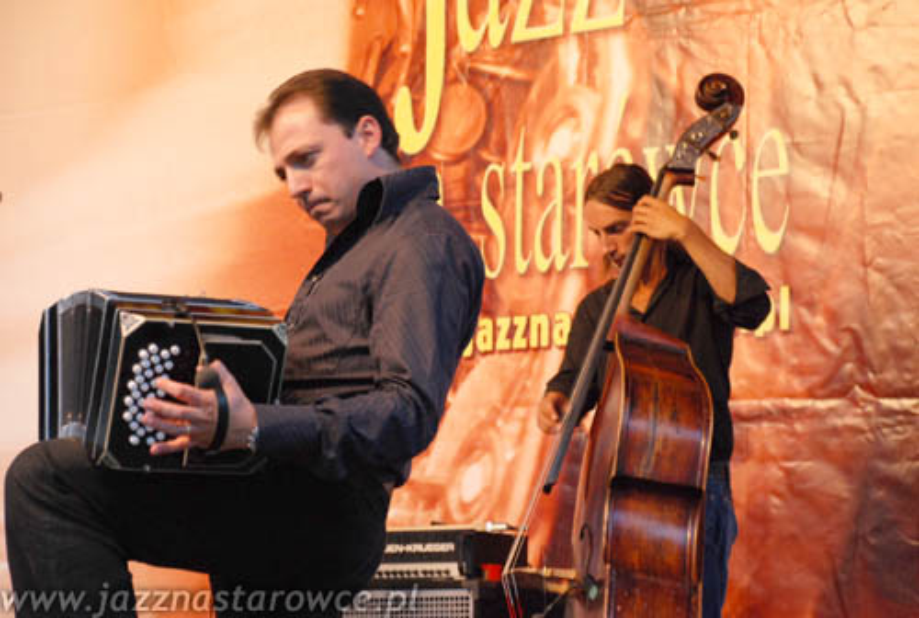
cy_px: 309
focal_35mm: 105
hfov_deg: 19.4
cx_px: 460
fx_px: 2687
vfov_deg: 13.1
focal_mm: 70
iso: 800
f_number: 5.6
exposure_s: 1/30
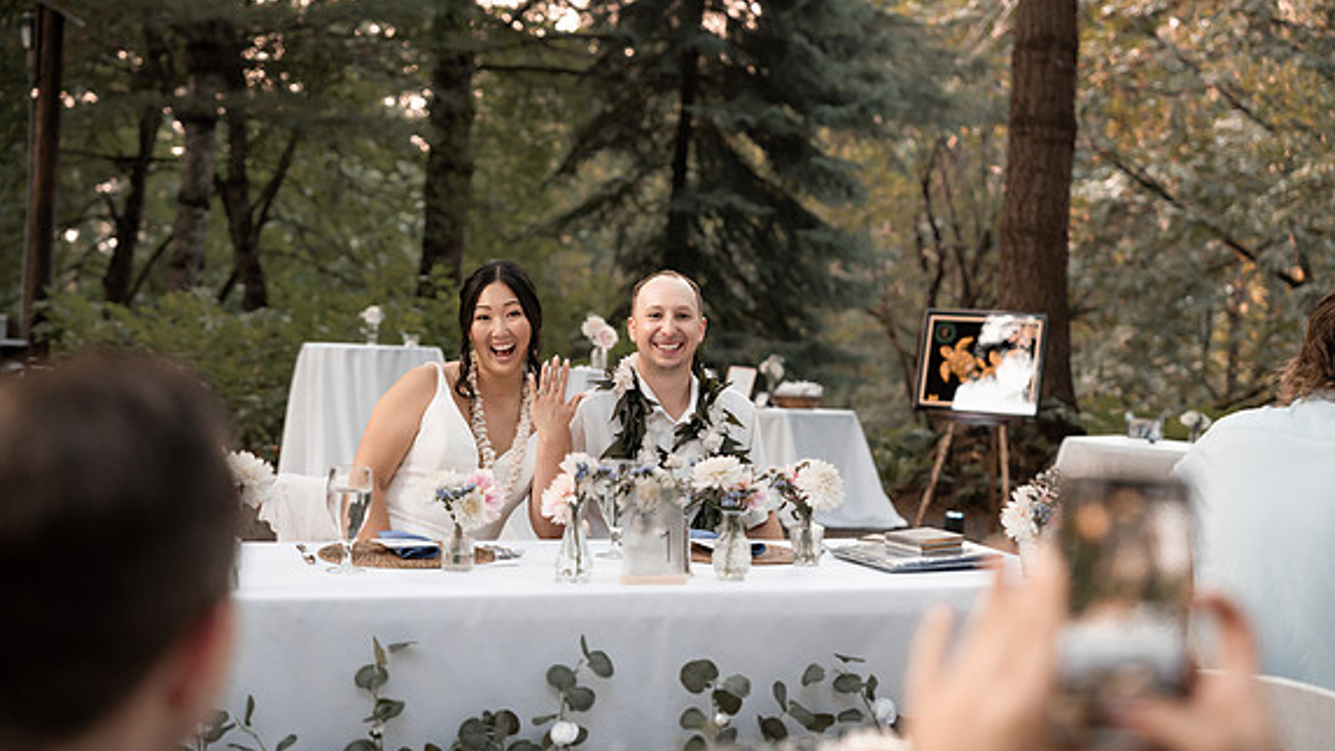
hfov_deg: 30.6
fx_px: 2443
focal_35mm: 69
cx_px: 665
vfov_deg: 17.5
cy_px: 318
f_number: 2.8
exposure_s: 1/400
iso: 800
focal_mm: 65
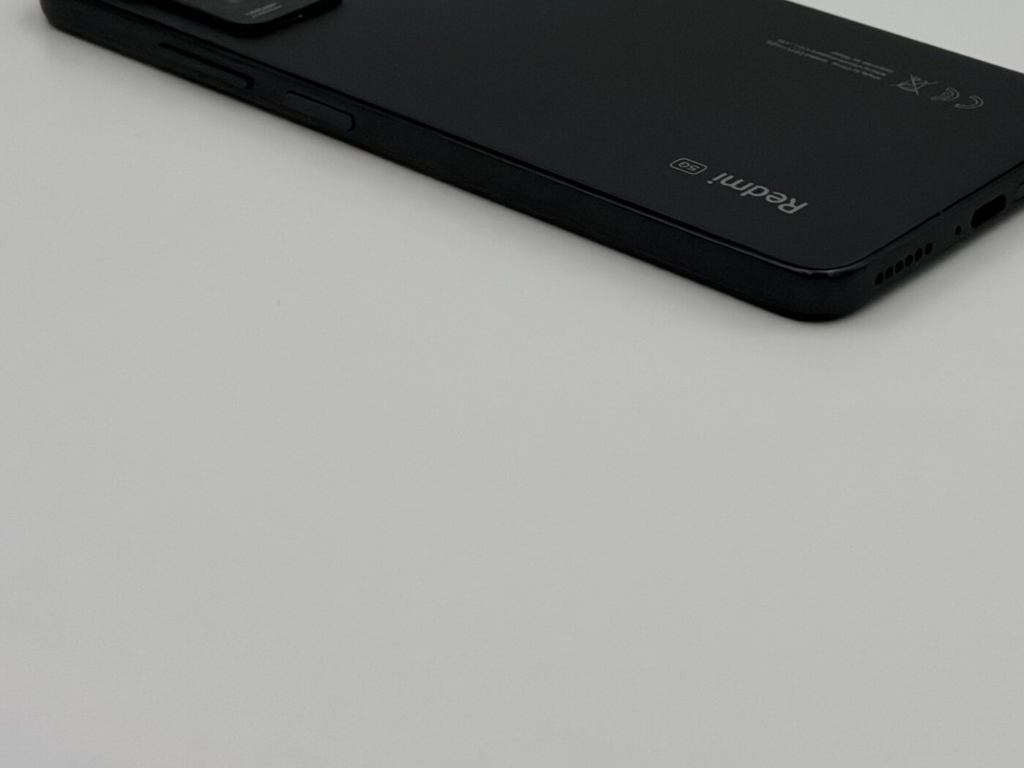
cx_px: 621
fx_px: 2603
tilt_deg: -25.4
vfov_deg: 16.7
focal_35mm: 88
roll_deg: -0.2
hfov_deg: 22.2
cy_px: 191
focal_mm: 6.76
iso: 64
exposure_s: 1/1149
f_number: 1.78
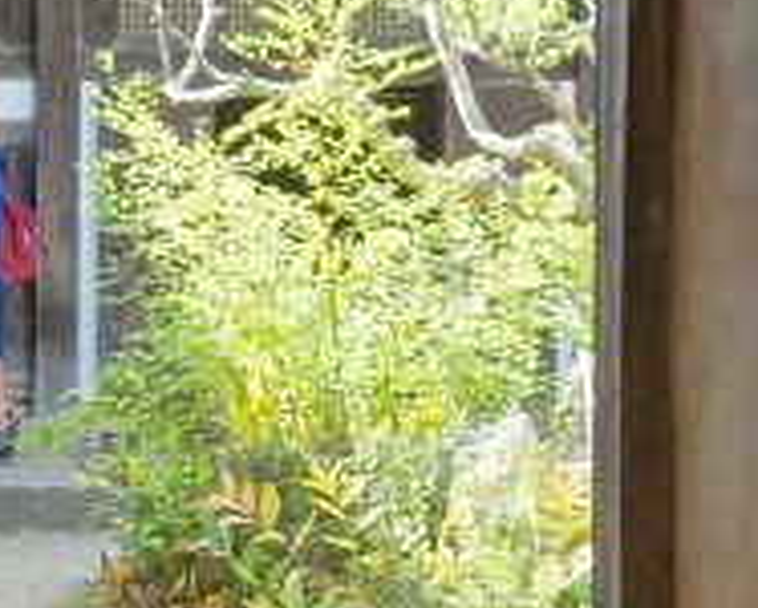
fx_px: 2807
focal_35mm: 125
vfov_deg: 12.4
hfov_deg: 14.7
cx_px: -255
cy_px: 223
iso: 80
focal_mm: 4.1
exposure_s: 1/80
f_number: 3.5
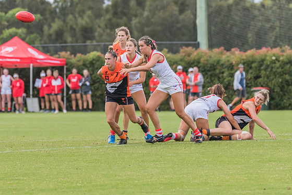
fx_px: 3747
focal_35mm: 462
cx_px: 149
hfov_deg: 4.5
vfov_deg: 3.0
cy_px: 76
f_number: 7.1
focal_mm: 300
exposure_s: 1/1600
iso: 800
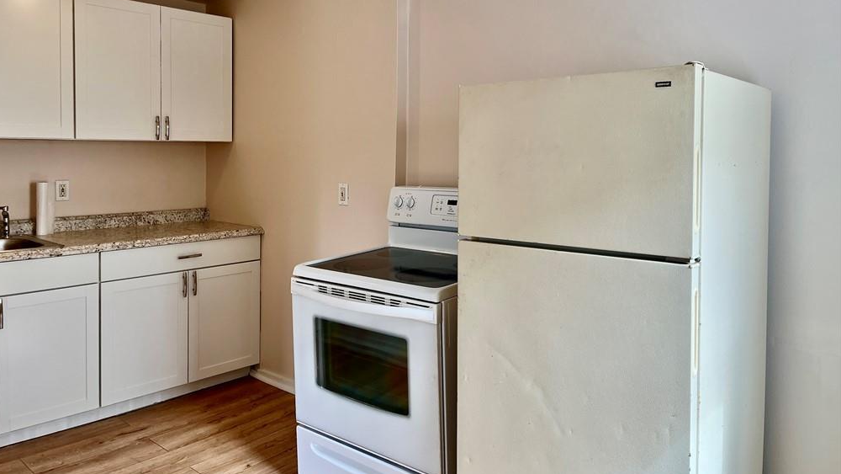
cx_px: 412
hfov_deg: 66.0
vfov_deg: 39.9
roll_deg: -0.1
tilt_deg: -2.4
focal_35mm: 29
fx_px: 647
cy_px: 175
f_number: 1.6
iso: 64
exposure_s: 1/126
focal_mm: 5.1
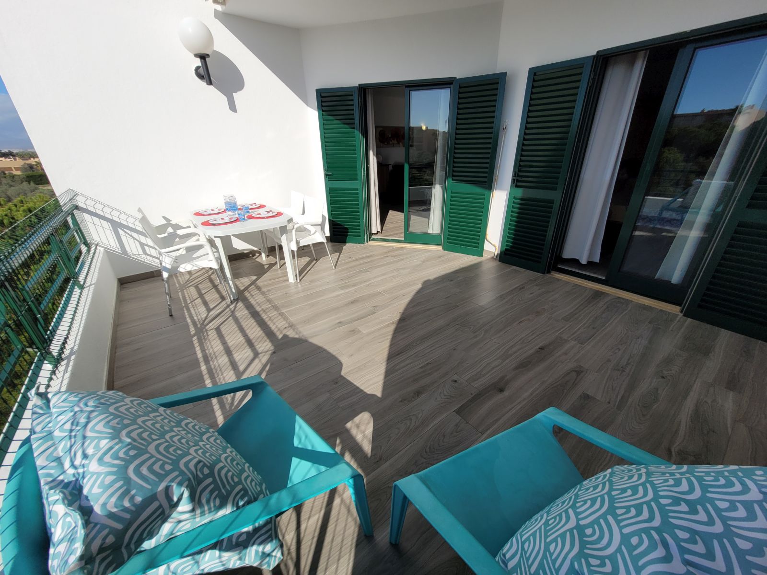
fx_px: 288
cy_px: 288
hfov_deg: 106.2
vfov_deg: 89.9
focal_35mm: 13
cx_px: 384
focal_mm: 1.74
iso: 40
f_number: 2.2
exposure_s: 1/2145
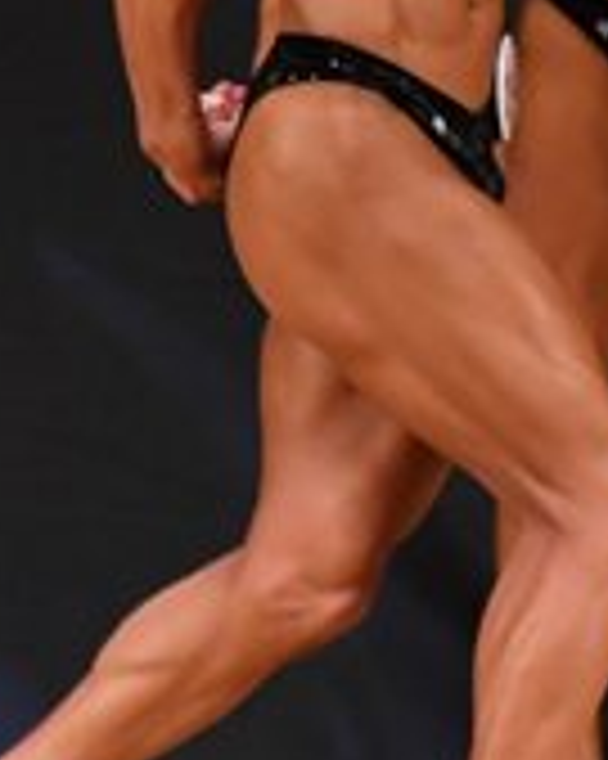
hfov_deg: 1.4
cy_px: 220
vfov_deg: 1.8
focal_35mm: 1096
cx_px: 1601
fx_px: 24675
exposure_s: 1/400
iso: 4500
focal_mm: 170
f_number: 5.6
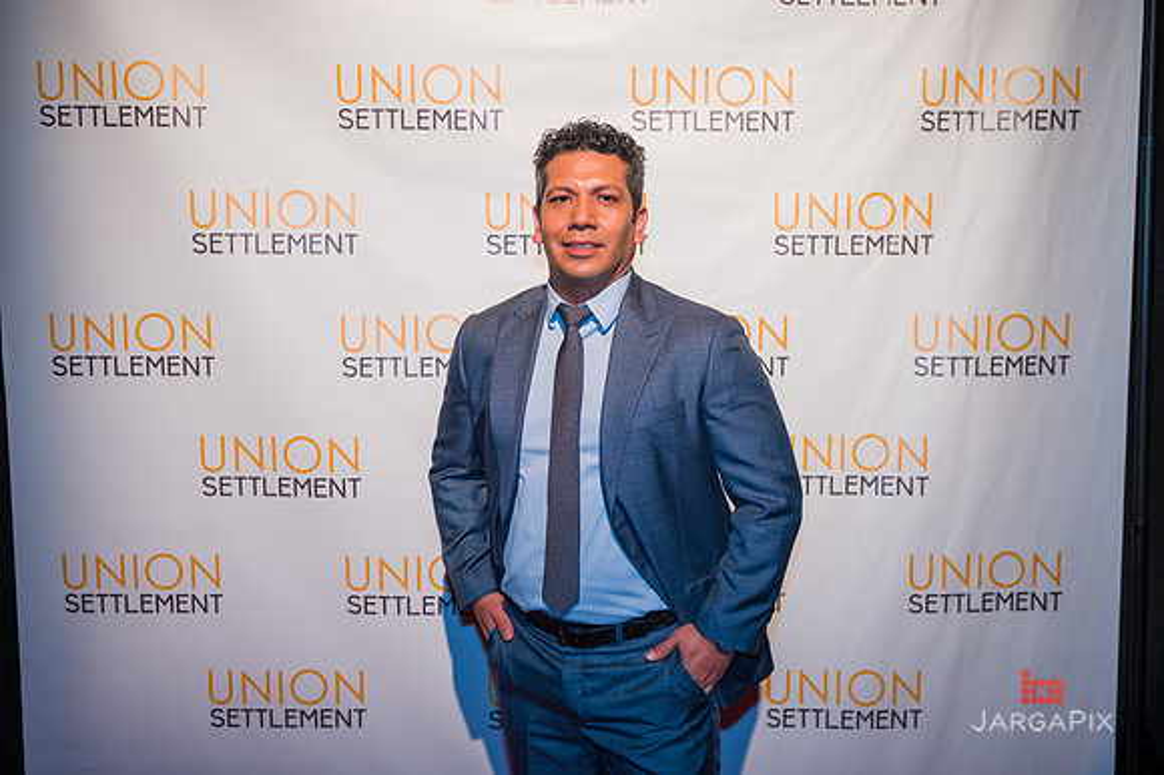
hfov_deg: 44.5
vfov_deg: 30.5
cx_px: 582
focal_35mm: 44
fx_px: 1422
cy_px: 388
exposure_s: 1/200
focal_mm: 44
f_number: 4
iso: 1000
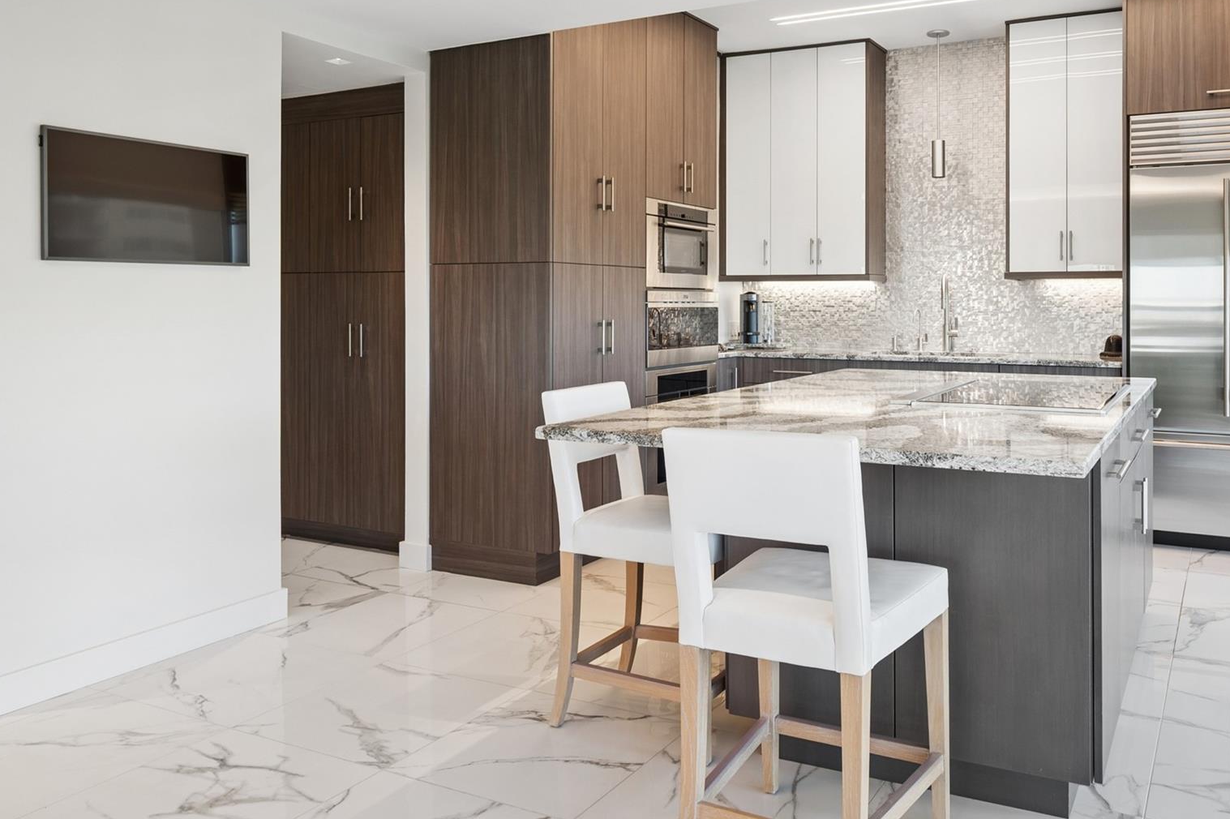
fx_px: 945
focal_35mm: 28
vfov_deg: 46.7
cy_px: 348
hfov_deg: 65.5
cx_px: 733
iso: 250
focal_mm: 20.5
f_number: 8
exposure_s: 1/8
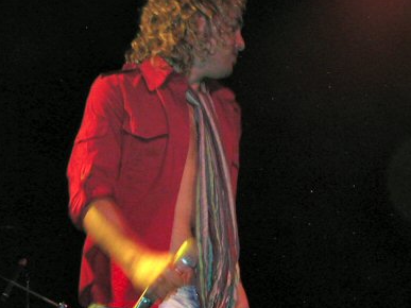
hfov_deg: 13.6
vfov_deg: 10.3
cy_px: 193
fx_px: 1709
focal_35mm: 144
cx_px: 336
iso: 200
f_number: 4.3
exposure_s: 1/59.9
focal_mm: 13.3
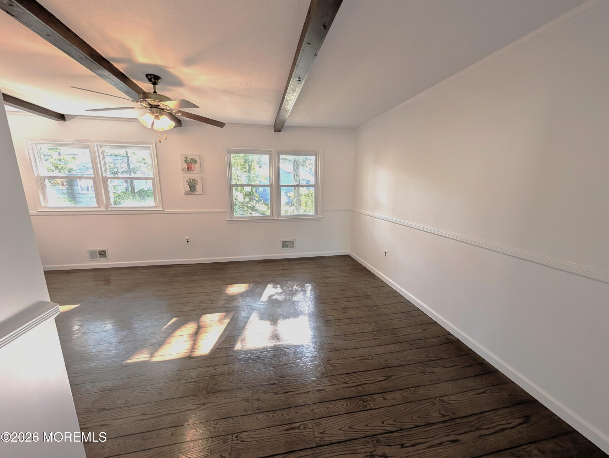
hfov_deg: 110.5
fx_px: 211
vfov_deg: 94.6
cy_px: 229
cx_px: 304
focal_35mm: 12
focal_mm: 2.02
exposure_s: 1/120
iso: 53
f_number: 1.7
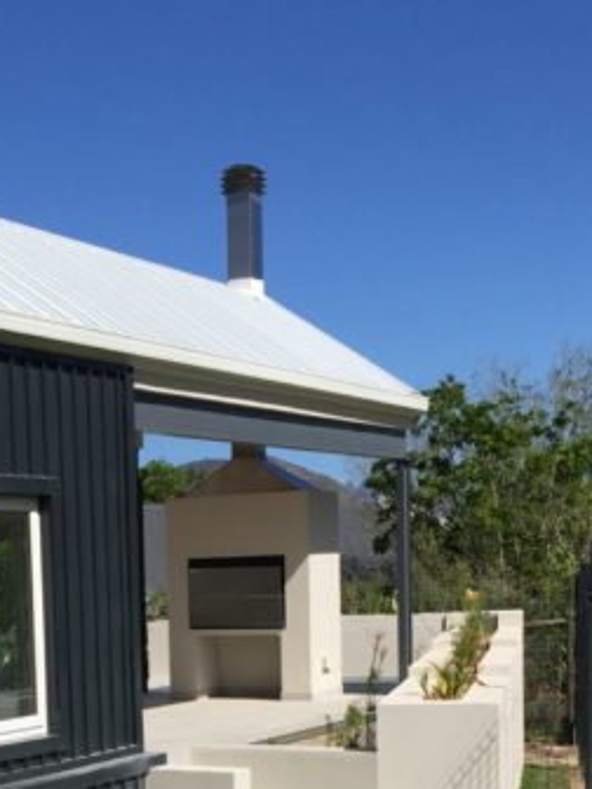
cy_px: 742
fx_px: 1573
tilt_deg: -5.3
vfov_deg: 27.0
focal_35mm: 69
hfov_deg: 20.9
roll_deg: +2.4
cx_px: 70
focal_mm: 4.15
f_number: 2.2
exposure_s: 1/3968
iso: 32
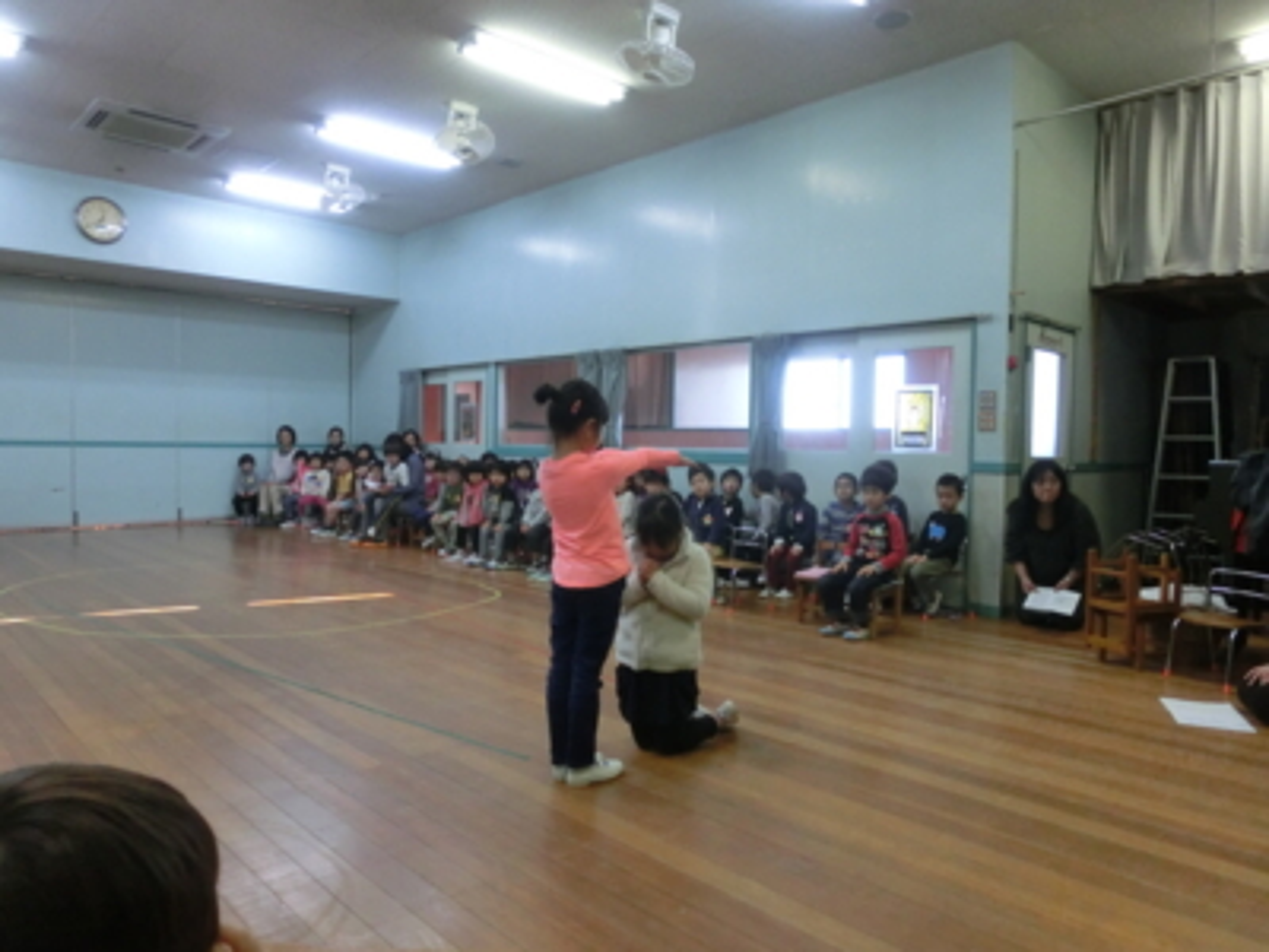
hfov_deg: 71.6
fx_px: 880
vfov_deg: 56.8
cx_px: 634
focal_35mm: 24
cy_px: 476
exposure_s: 1/125
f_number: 3
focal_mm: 4.24
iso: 400
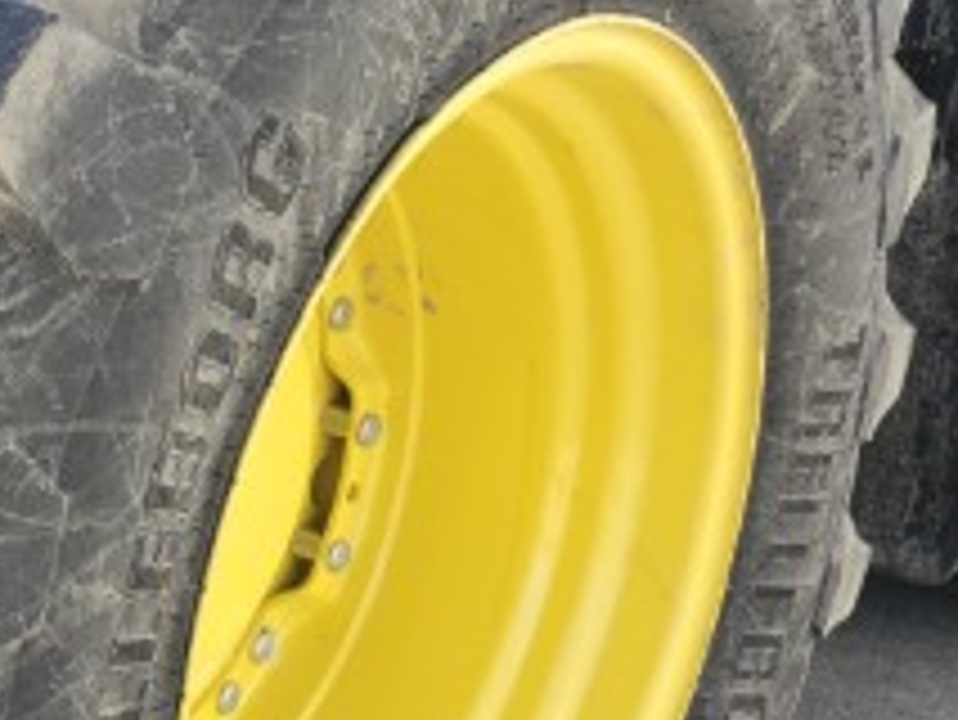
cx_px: 4
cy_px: 459
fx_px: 1911
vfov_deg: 21.3
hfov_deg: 26.7
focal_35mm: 69
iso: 25
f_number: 1.8
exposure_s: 1/255
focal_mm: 5.54
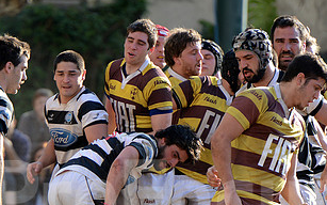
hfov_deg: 3.9
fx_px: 4804
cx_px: 78
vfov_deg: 2.4
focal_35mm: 539
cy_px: 192
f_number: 4
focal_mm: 280
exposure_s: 1/500
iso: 320
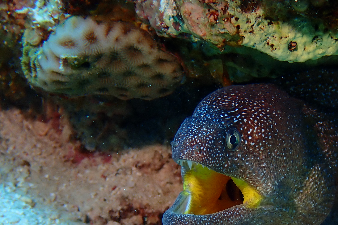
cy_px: 213
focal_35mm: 91
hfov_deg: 22.1
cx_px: 275
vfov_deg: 14.8
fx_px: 854
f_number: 4.5
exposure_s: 1/200
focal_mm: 9.01
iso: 100
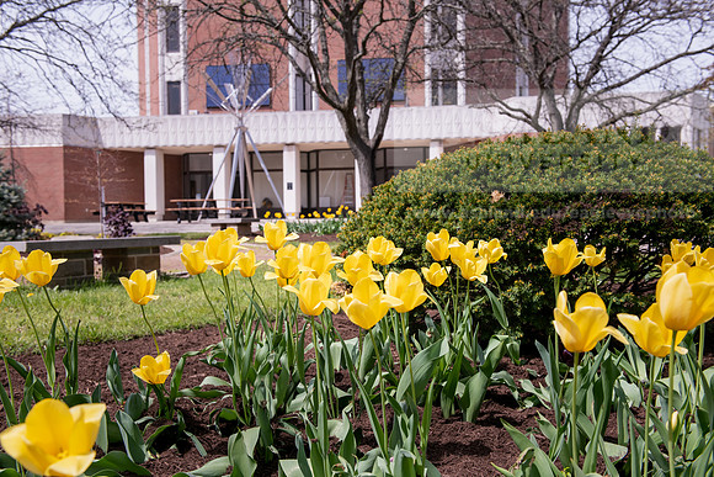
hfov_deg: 50.7
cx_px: 357
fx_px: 754
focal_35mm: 38
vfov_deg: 35.1
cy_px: 238
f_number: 7.1
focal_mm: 38
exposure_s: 1/400
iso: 200
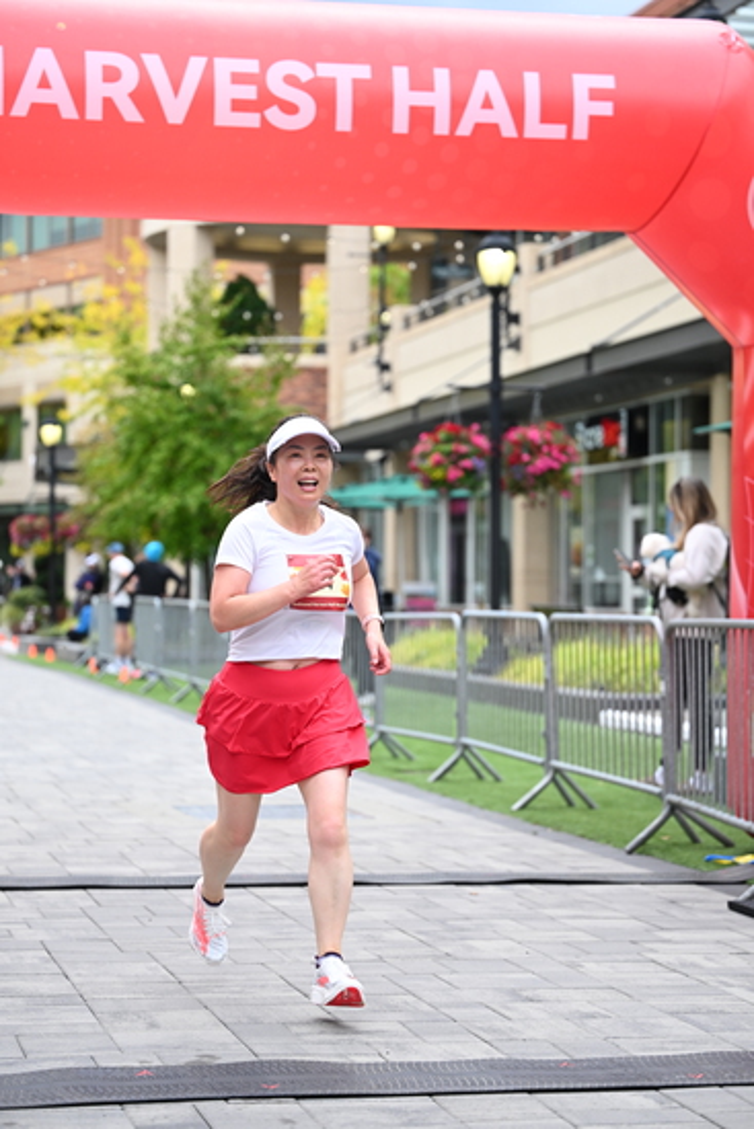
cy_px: 564
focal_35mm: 80
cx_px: 377
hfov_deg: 17.1
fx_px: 2512
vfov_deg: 25.4
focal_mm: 80
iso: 640
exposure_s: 1/2000
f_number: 2.8
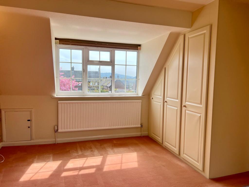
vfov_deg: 53.1
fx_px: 187
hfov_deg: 67.3
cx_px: 124
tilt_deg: -5.0
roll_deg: -1.4
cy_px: 94
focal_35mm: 26
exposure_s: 1/797
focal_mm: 5.7
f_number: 1.5
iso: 50
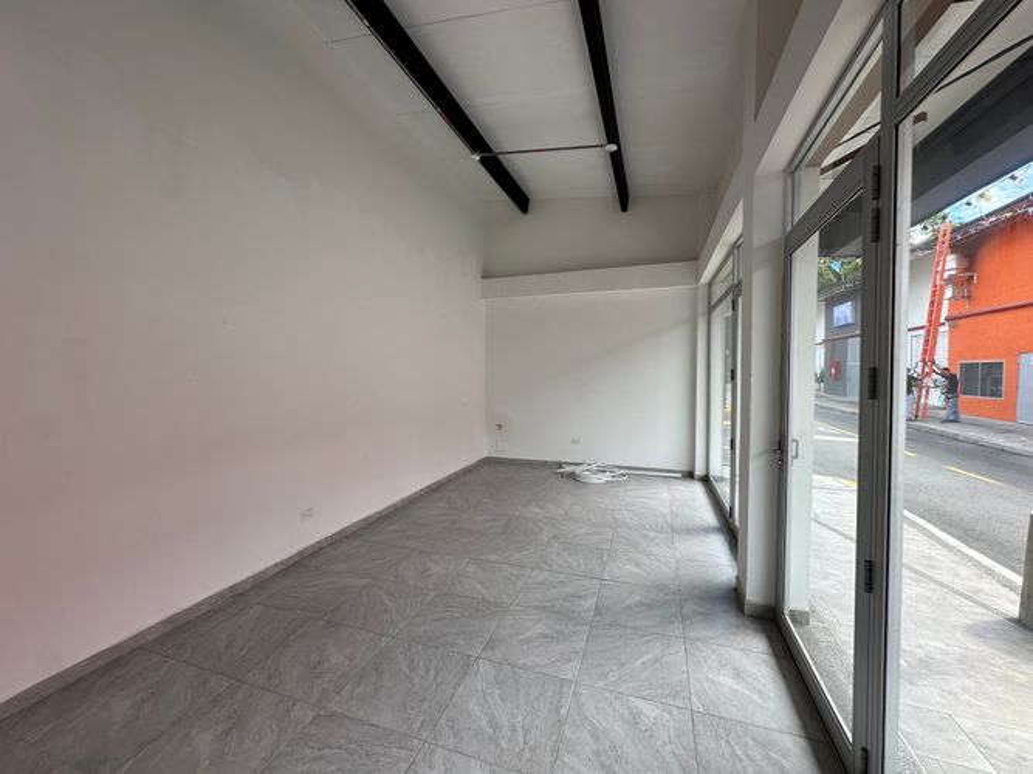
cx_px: 516
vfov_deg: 85.7
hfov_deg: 102.1
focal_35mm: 14
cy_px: 387
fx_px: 418
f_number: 2.2
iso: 40
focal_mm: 2.22
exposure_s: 1/322
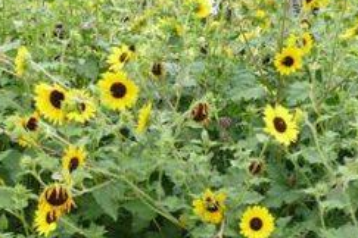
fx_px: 885
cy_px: 192
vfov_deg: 15.3
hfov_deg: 22.7
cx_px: 256
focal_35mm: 89
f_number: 2.8
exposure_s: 1/800
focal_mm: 9.12
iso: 125
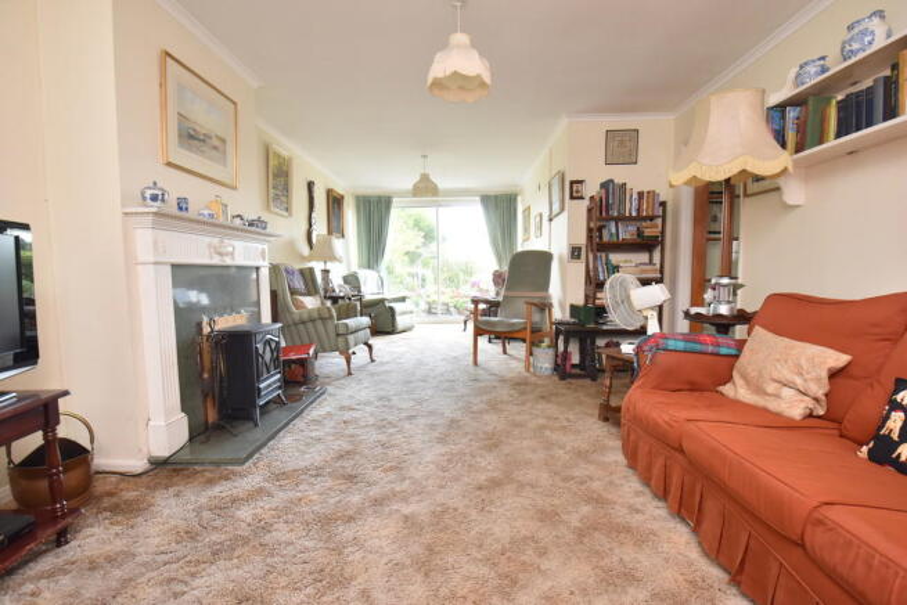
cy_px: 302
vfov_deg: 77.4
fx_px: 378
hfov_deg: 100.4
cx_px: 454
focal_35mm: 15
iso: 400
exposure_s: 1/60
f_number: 5.6
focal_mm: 10
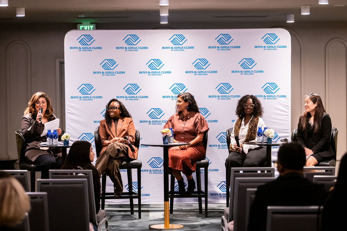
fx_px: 916
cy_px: 116
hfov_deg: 21.5
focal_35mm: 95
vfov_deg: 14.4
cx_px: 174
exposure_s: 1/125
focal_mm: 95
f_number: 2.8
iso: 2500
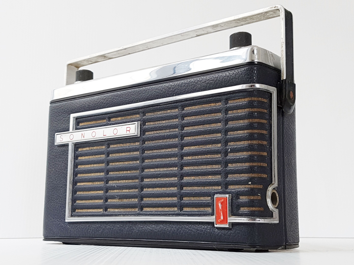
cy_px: 132
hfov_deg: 67.3
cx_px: 177
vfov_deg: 53.1
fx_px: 266
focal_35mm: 26
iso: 64
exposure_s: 1/100
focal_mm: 4.2
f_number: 1.7
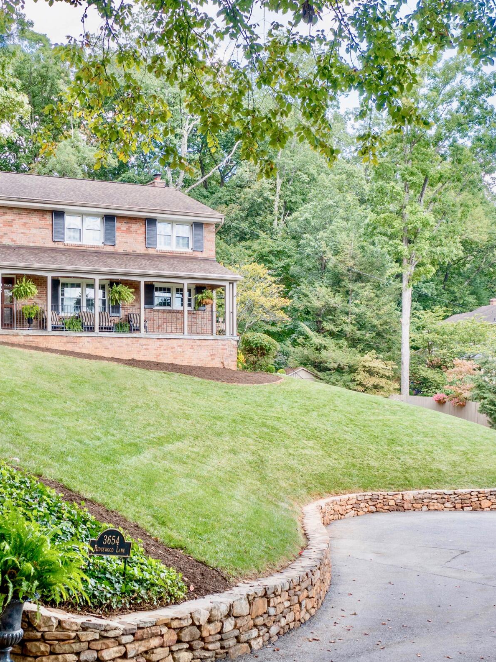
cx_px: 151
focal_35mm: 51
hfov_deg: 28.3
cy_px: 407
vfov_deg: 37.3
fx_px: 974
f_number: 4
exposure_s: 1/120
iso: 100
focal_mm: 10.26
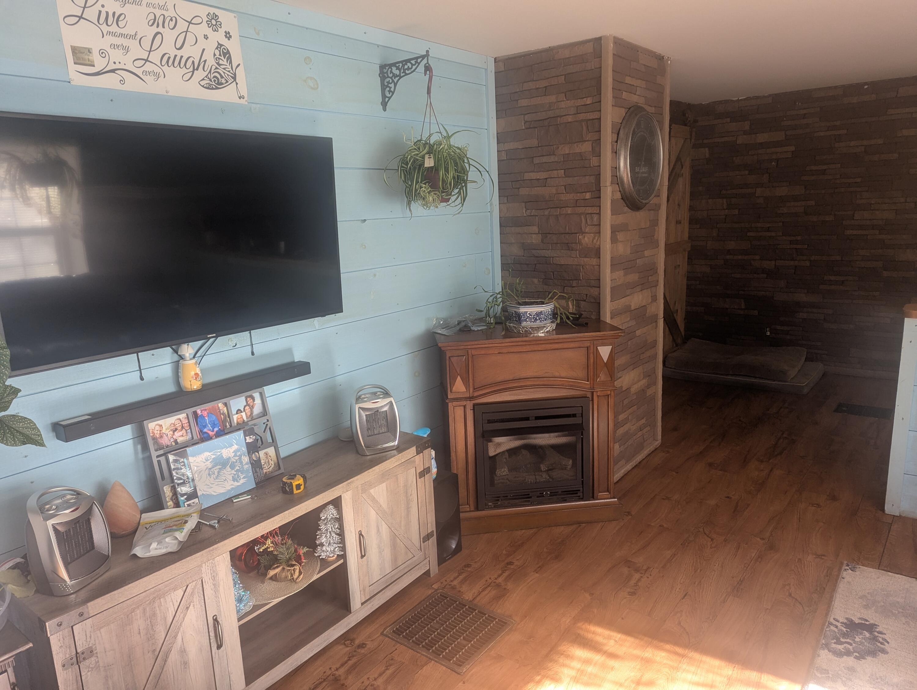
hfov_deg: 71.5
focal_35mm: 24
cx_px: 458
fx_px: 637
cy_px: 345
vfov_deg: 56.9
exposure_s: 1/82.7
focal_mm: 6.81
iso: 77
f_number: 1.85
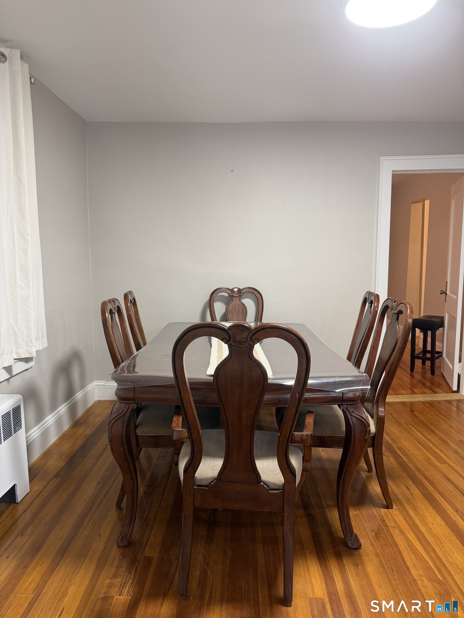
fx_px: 429
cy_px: 309
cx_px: 232
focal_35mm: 24
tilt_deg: -6.2
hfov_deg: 56.8
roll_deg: +0.3
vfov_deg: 71.6
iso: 200
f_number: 1.78
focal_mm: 6.76
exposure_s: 1/60
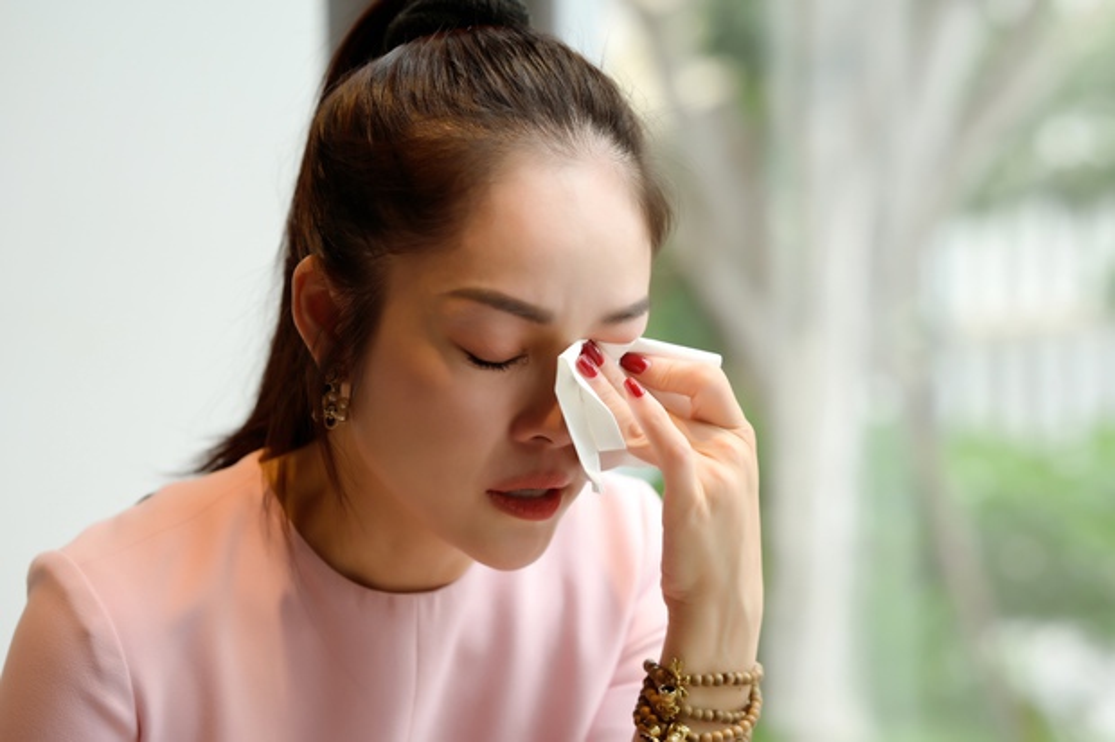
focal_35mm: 85
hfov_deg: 23.9
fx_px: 2632
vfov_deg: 16.1
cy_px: 371
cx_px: 558
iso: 500
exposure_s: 1/200
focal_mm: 85
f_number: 3.5
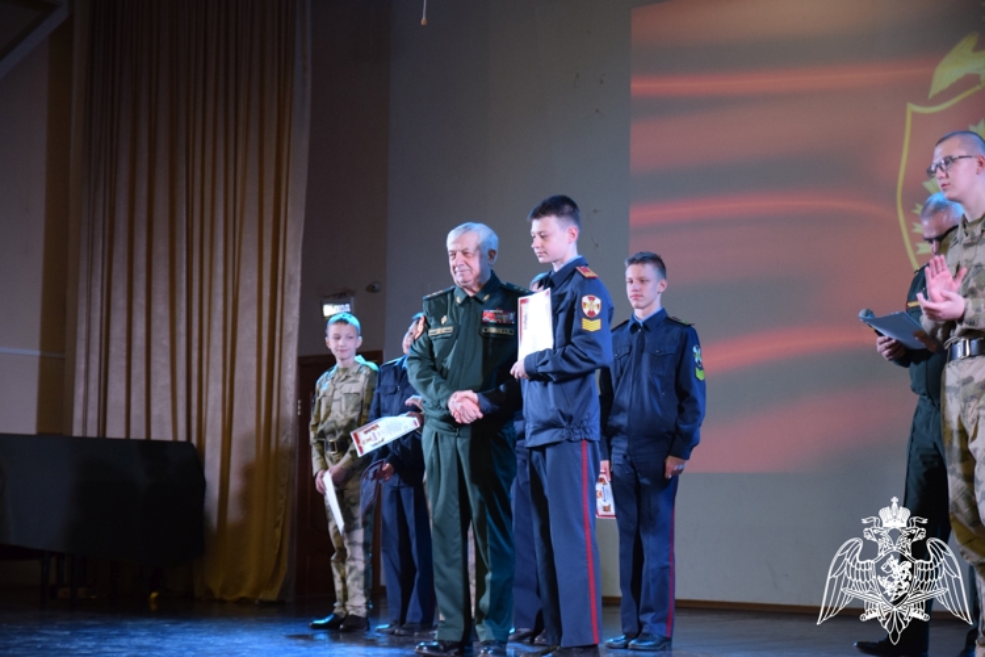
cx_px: 492
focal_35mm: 66
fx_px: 1806
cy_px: 328
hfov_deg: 30.5
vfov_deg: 20.6
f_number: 2.8
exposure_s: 1/60
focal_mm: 44
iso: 900
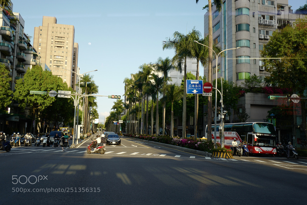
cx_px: 154
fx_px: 239
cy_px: 102
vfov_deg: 46.4
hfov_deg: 65.5
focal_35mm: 28
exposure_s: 1/800
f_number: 2
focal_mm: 28
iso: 100
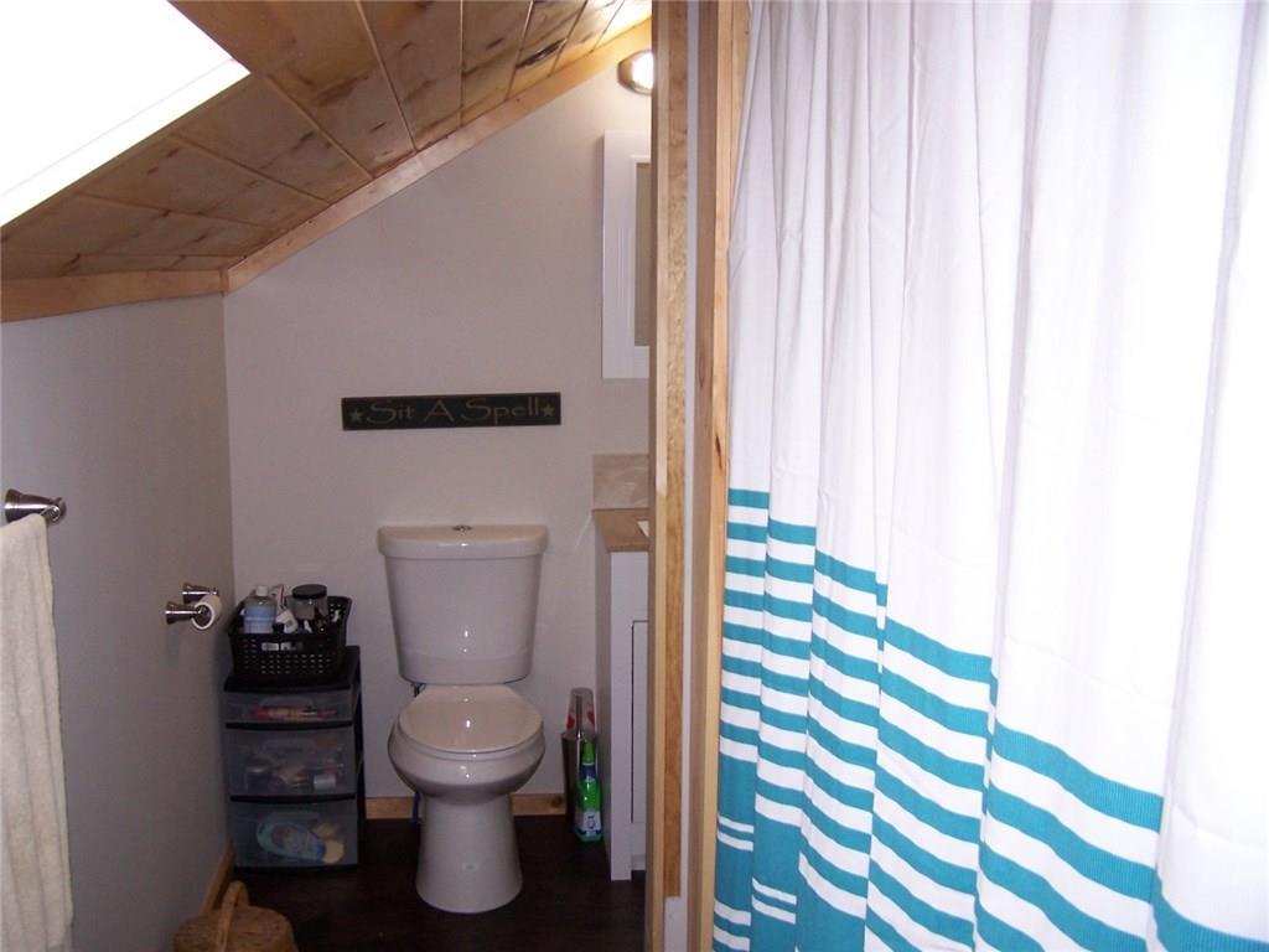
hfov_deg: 49.0
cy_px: 476
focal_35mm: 38
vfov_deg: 37.7
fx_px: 1393
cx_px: 634
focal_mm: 6.3
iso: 140
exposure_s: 1/60
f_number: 2.8
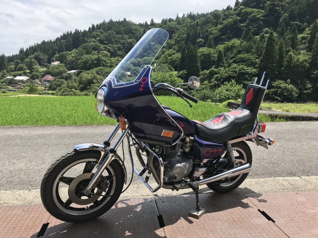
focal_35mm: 28
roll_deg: -1.1
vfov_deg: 49.7
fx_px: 257
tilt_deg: -7.5
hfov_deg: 63.4
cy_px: 119
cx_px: 159
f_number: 1.8
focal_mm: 3.99
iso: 20
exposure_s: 1/1294
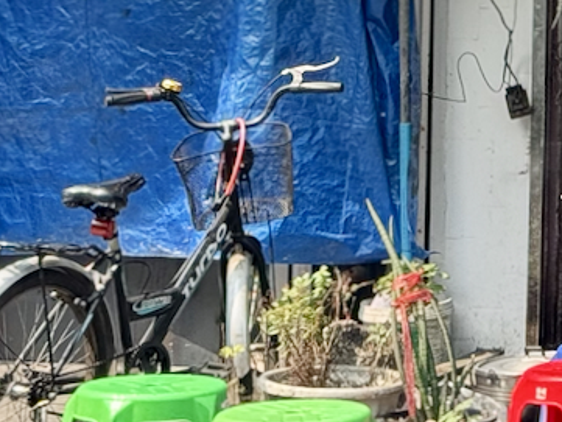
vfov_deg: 8.7
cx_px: 964
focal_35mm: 170
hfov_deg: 11.0
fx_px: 2761
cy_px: -44
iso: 64
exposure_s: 1/731
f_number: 1.78
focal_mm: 6.76
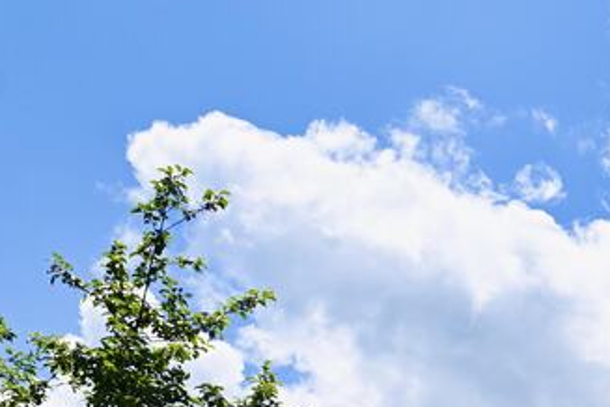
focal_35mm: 88
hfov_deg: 18.4
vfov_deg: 14.4
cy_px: 627
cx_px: 1078
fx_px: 1491
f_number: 5.6
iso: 100
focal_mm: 24
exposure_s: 1/500
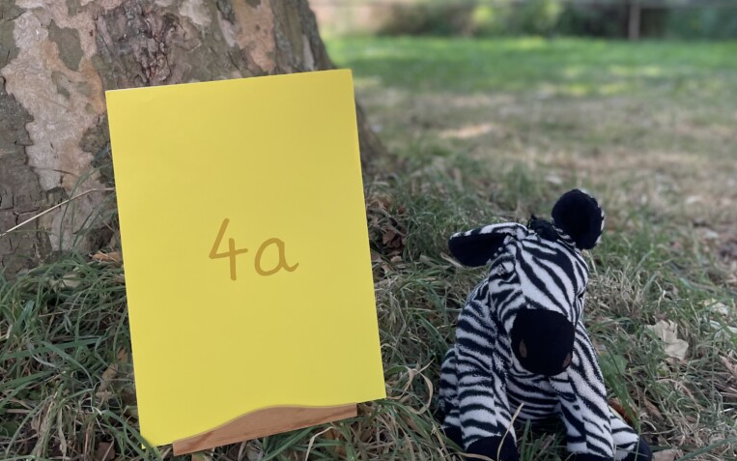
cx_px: 370
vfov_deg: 33.6
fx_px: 743
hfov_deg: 52.7
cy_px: 107
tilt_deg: -6.5
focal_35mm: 37
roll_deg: -1.8
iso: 50
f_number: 1.6
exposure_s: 1/371
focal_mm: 4.2
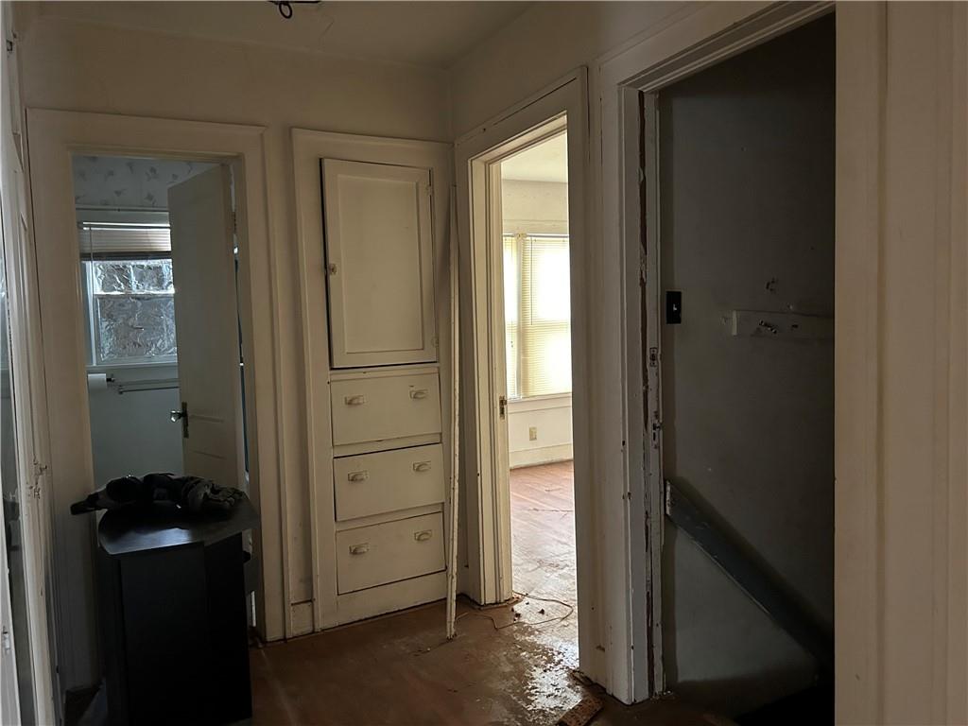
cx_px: 484
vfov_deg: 53.1
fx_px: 727
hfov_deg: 67.3
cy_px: 363
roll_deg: +0.5
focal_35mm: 26
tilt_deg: -4.2
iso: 640
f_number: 1.5
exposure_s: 1/40
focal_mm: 5.7
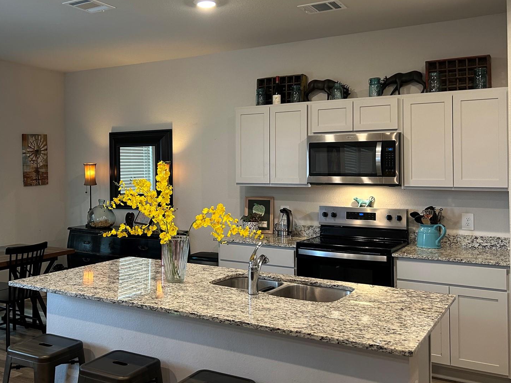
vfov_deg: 38.5
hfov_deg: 49.6
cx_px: 186
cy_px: 157
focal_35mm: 37
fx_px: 546
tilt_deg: +1.2
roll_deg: +0.1
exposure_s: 1/60
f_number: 1.5
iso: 160
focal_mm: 5.7
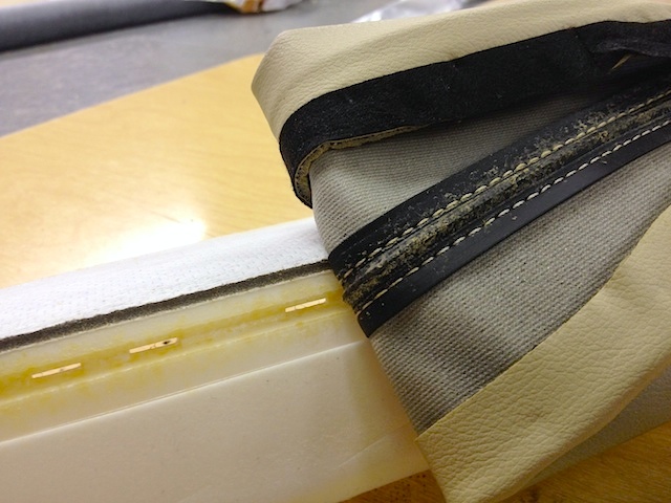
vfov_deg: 40.7
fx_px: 678
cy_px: 252
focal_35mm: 35
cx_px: 336
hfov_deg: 52.6
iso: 64
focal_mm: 4.28
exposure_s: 1/20
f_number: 2.4
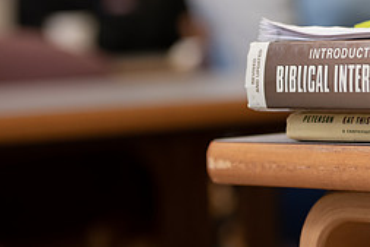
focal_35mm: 218
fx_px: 2242
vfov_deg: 6.3
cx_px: 336
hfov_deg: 9.4
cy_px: -34
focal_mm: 95
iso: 1000
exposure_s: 1/200
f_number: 3.5
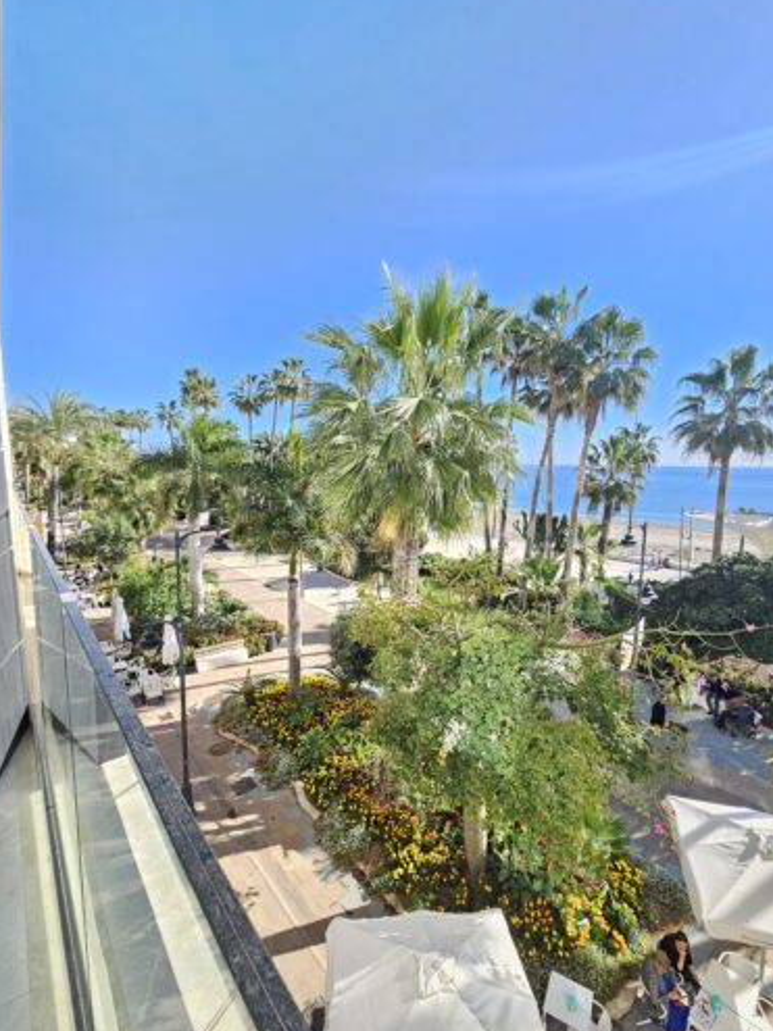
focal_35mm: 14
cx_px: 396
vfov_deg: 102.1
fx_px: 417
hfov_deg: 85.6
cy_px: 528
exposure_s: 1/460
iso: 50
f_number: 2.2
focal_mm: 2.2
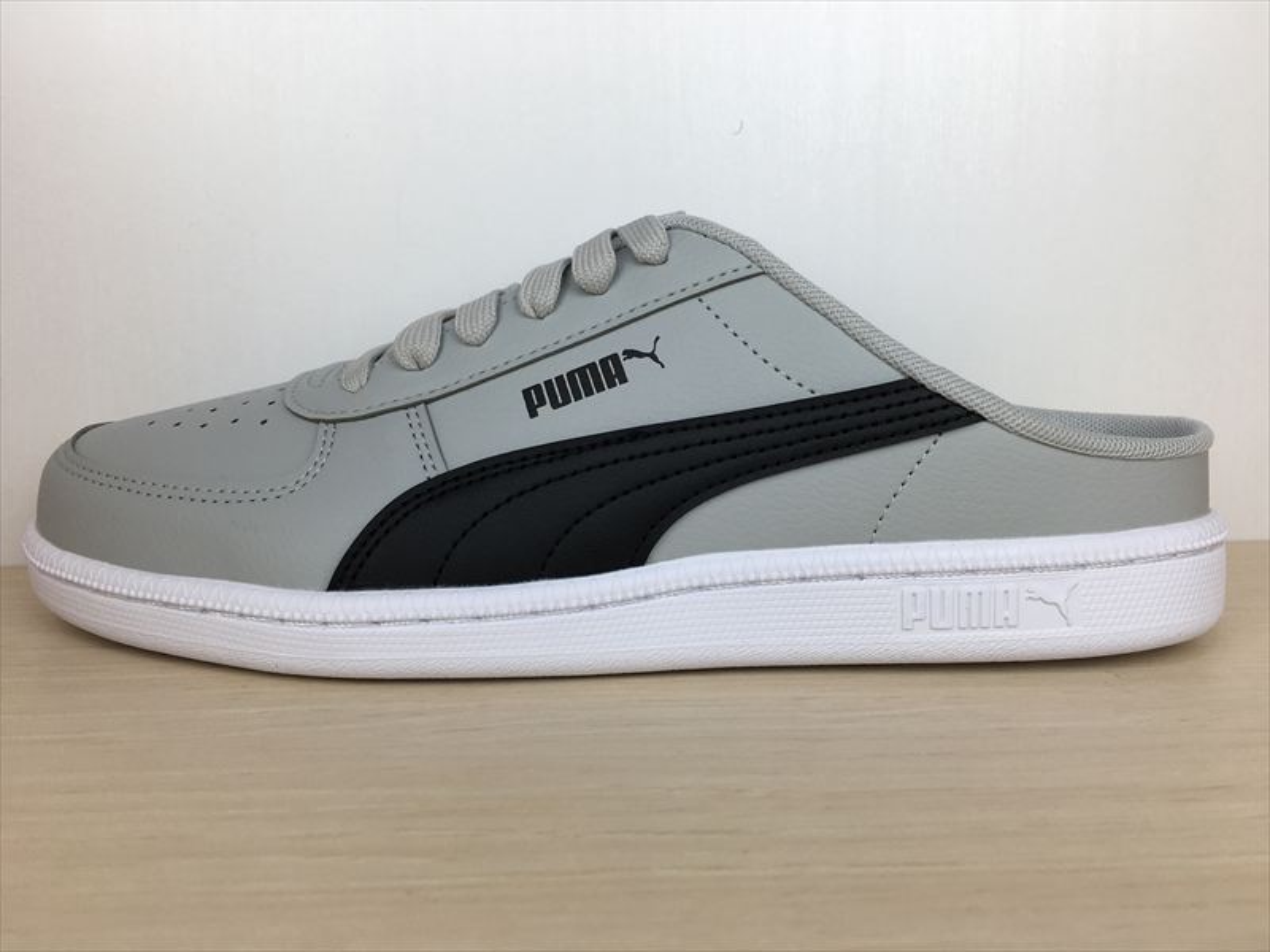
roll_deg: +1.3
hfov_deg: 61.7
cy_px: 476
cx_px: 635
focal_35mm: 29
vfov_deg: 48.2
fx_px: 1064
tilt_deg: -8.9
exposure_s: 1/166
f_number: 2.2
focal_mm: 4.15
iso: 25
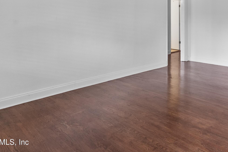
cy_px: 19
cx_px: 161
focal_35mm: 32
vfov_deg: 38.7
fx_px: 203
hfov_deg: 56.7
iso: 2000
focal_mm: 18
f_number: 8
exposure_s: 1/30
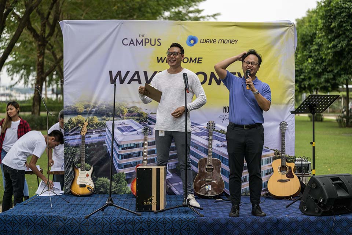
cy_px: 118
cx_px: 176
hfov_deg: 28.8
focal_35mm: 70
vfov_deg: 19.5
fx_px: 684
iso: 500
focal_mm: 70
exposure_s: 1/500
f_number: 2.8
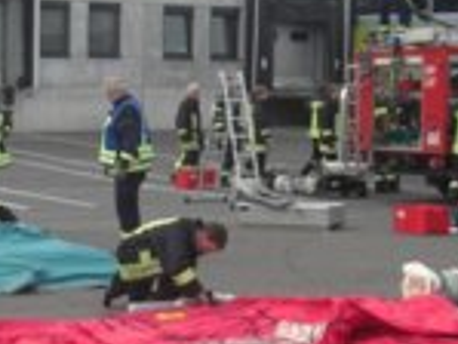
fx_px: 1351
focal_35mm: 102
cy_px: 218
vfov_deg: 14.5
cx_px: 114
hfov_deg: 19.1
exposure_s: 1/320
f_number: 2.8
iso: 80
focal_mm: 7.9
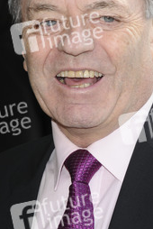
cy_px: 78
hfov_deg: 7.3
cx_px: 83
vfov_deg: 10.9
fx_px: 1202
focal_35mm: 189
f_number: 5.6
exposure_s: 1/250
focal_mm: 80
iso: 200
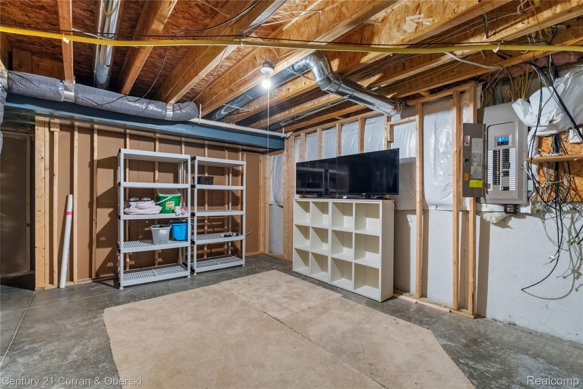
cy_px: 194
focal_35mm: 16
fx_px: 259
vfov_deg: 73.7
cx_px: 292
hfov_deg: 96.7
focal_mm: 10.6
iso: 1250
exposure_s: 2
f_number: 8
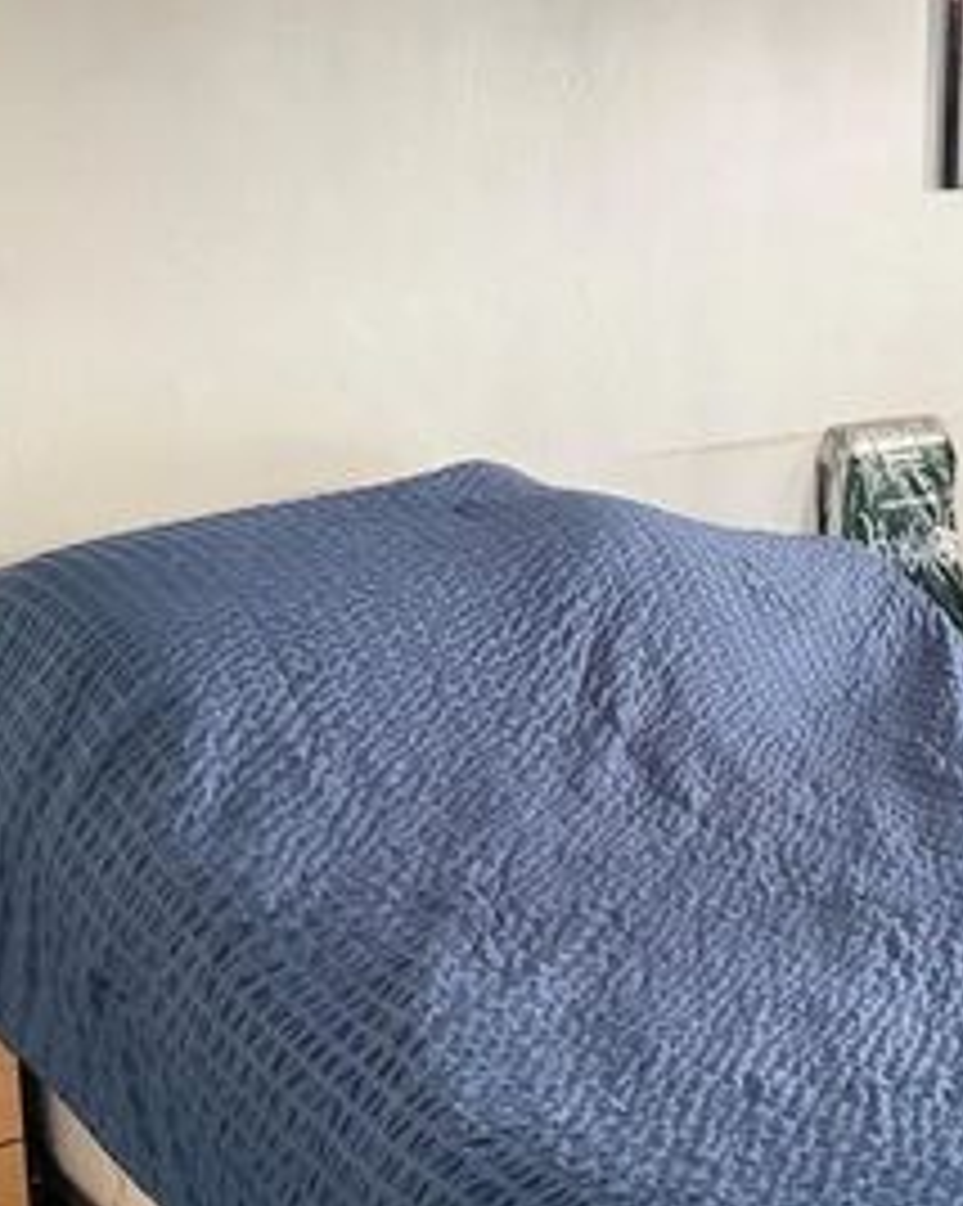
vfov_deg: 33.6
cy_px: 644
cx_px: 706
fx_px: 1997
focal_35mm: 56
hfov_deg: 26.8
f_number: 1.78
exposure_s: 1/60
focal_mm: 6.76
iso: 320
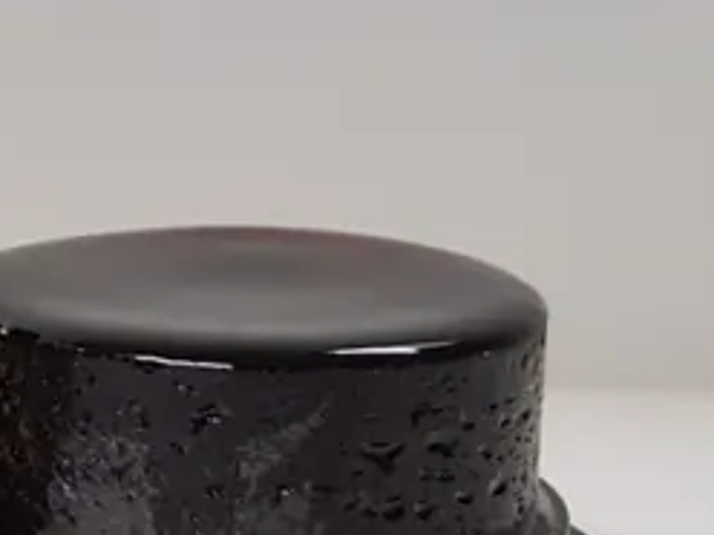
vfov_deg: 14.1
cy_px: 337
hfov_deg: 17.6
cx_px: -202
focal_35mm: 105
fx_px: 2166
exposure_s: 1/50
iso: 125
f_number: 1.7
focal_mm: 4.2
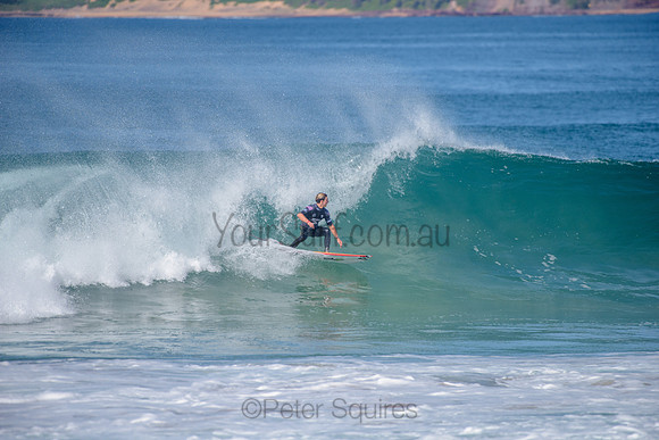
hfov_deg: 4.1
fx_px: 9154
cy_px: 220
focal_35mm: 500
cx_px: 330
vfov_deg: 2.8
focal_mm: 500
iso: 160
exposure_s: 1/2000
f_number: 5.6
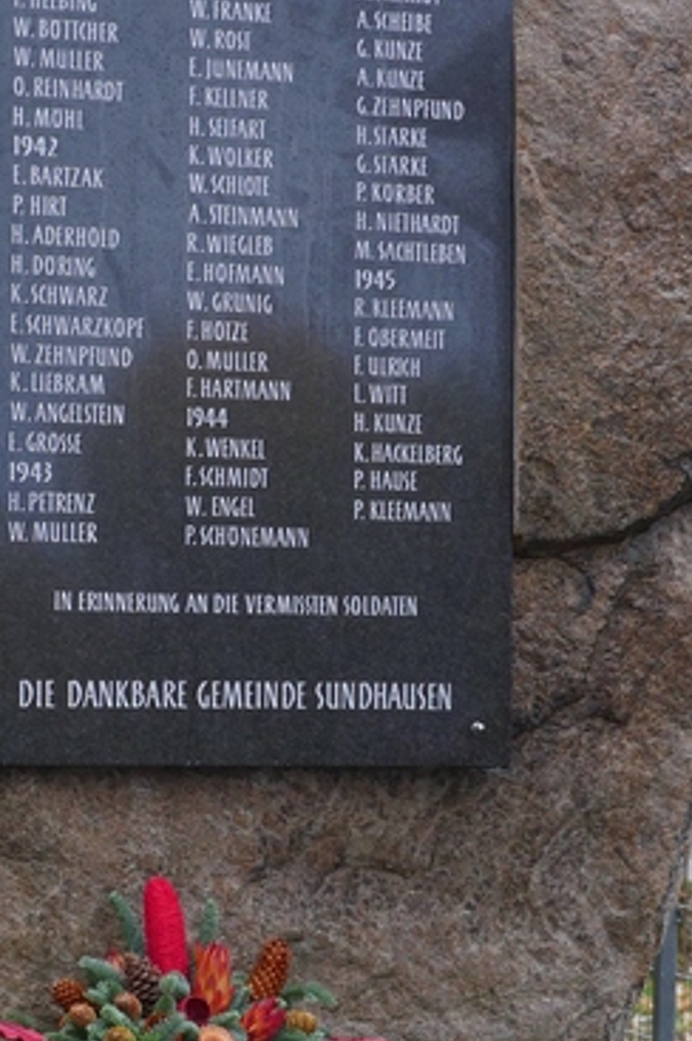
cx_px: 133
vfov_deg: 17.4
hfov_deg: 11.5
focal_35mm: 118
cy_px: 545
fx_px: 3409
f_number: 2.8
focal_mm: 26
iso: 500
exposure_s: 1/60
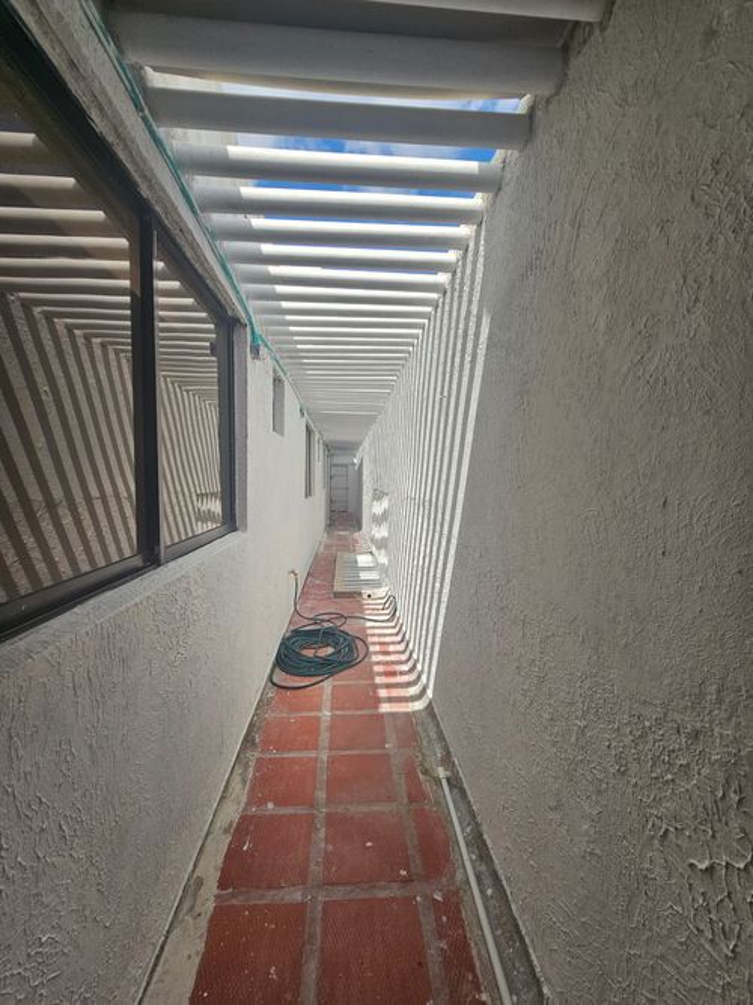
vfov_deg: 106.2
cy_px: 502
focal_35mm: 13
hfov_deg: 89.9
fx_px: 377
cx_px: 376
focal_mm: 2.2
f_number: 2.2
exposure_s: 1/1513
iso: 50
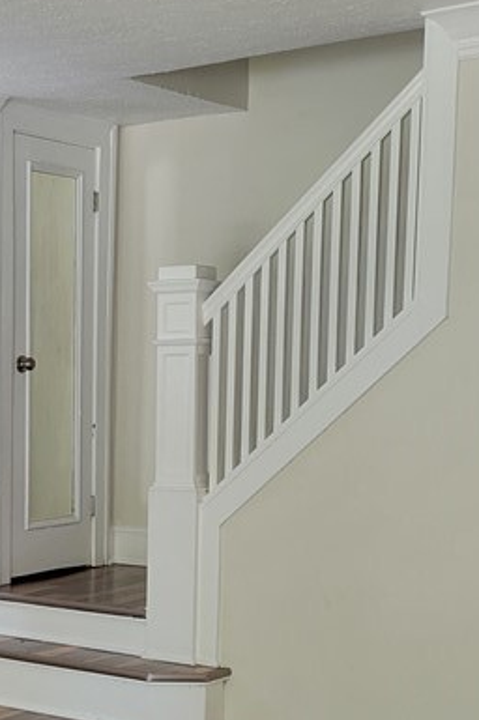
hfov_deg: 18.0
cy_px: 555
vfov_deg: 27.6
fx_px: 1439
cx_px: -95
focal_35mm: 72
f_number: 1.8
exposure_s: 1/120
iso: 250
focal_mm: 5.4
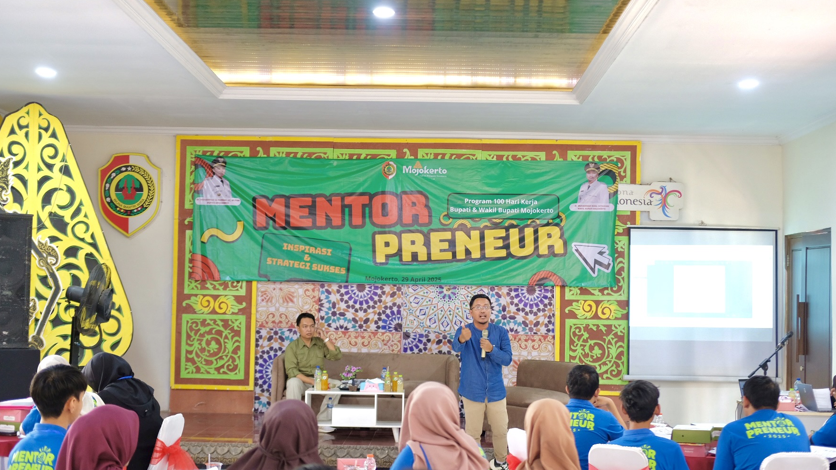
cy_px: 259
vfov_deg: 21.4
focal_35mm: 56
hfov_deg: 37.2
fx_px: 1241
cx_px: 416
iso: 1000
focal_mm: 35
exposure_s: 1/60
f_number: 2
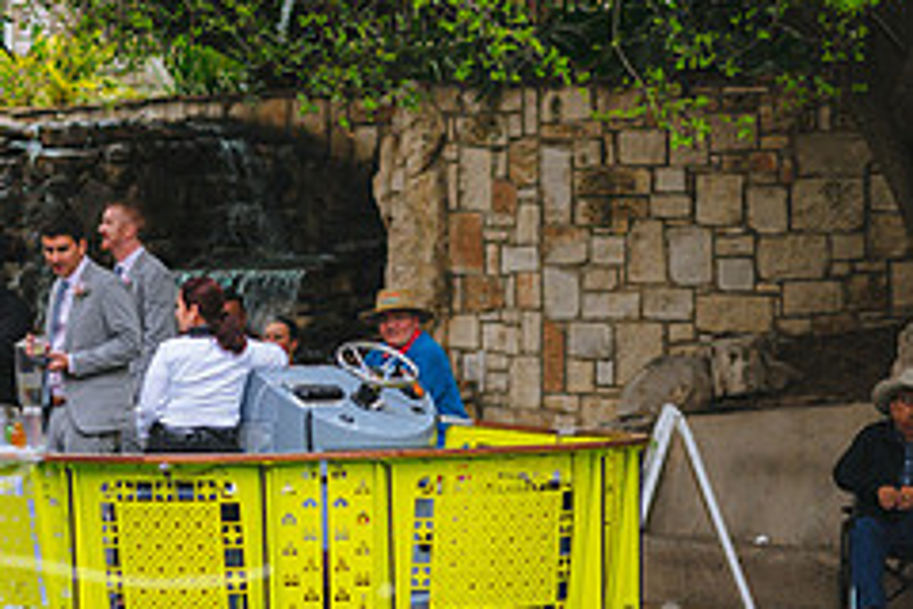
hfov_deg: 9.9
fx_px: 5199
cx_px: -183
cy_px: 232
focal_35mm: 205
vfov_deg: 6.7
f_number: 2
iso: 400
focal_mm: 85
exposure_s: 1/2000
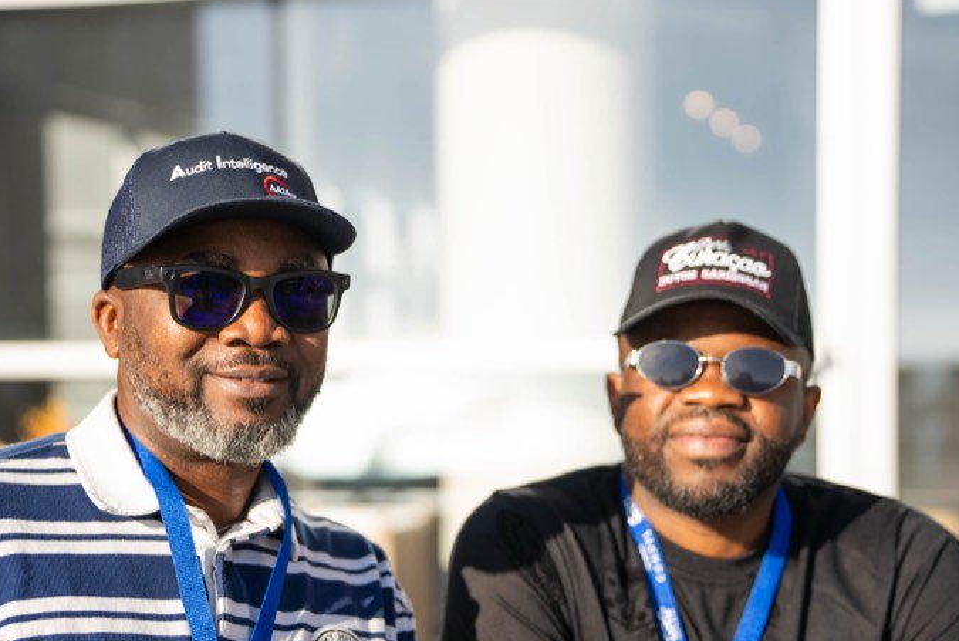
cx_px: 452
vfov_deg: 17.9
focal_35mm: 76
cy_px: 423
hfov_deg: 26.6
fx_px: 2026
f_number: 2.2
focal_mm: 57
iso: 100
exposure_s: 1/1600
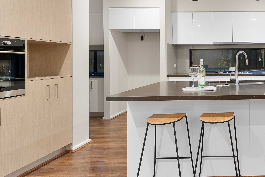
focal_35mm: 25
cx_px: 241
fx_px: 184
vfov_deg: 51.1
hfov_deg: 60.1
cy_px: 77
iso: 100
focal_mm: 13
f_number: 8
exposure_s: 1
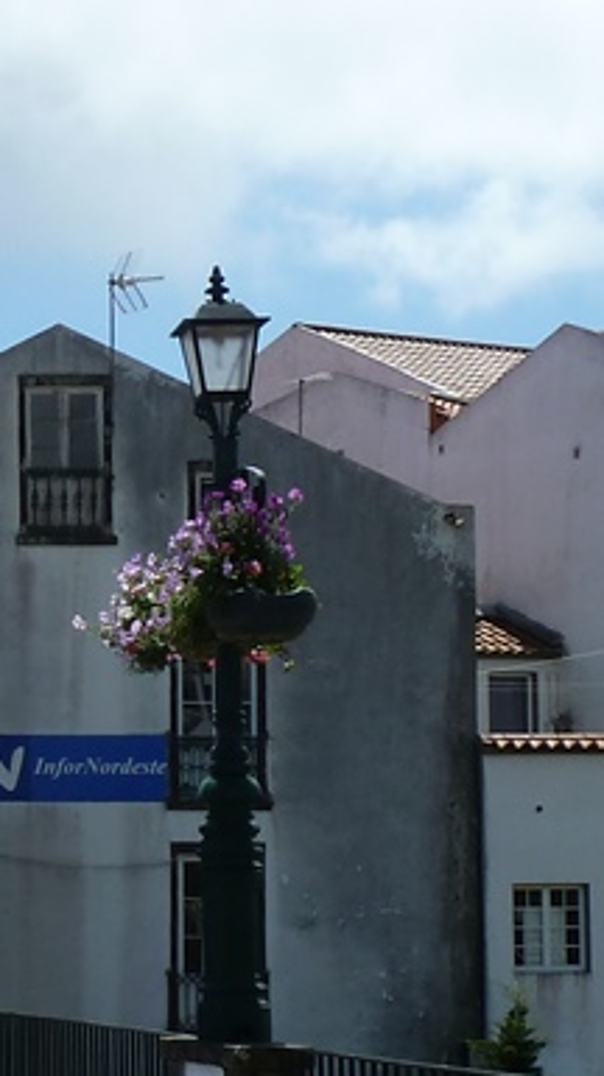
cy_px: 727
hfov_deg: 9.8
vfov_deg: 18.0
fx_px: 3395
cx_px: -380
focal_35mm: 119
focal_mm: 5.7
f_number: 5.6
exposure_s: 1/400
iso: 80
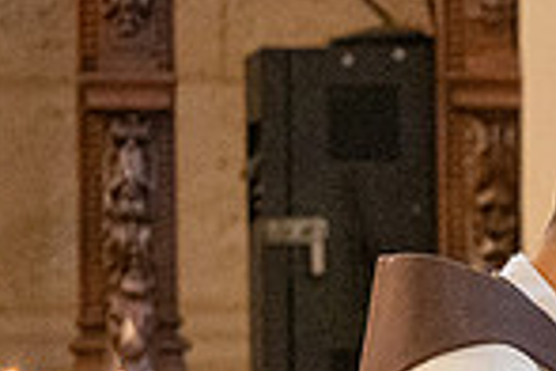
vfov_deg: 3.3
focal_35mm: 410
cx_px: 1060
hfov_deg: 5.0
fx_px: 6332
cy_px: 636
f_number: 4
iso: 3200
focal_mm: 95
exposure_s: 1/200
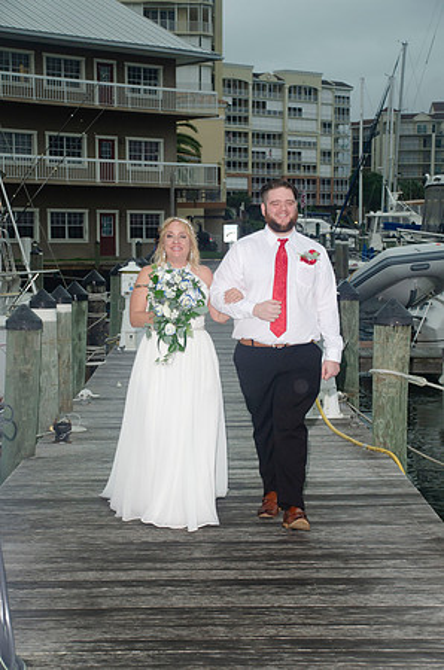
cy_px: 335
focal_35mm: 72
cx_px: 222
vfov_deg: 28.1
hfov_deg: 18.8
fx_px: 1338
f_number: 5.6
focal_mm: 48
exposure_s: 1/125
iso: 500
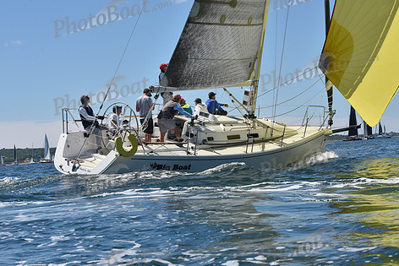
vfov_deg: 15.9
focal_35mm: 86
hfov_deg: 23.6
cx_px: 216
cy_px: 125
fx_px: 953
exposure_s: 1/800
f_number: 10
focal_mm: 70
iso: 250
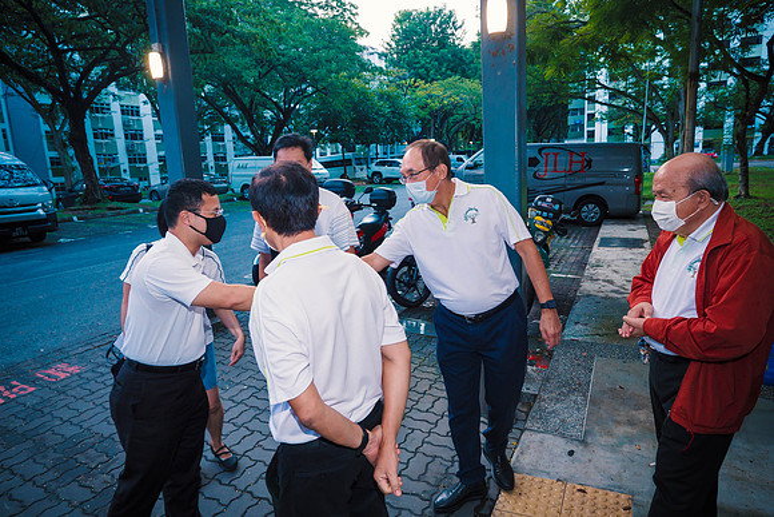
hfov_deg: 81.7
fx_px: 447
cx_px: 387
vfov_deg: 60.0
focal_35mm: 21
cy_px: 258
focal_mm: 10
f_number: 2.8
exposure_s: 1/125
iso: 500
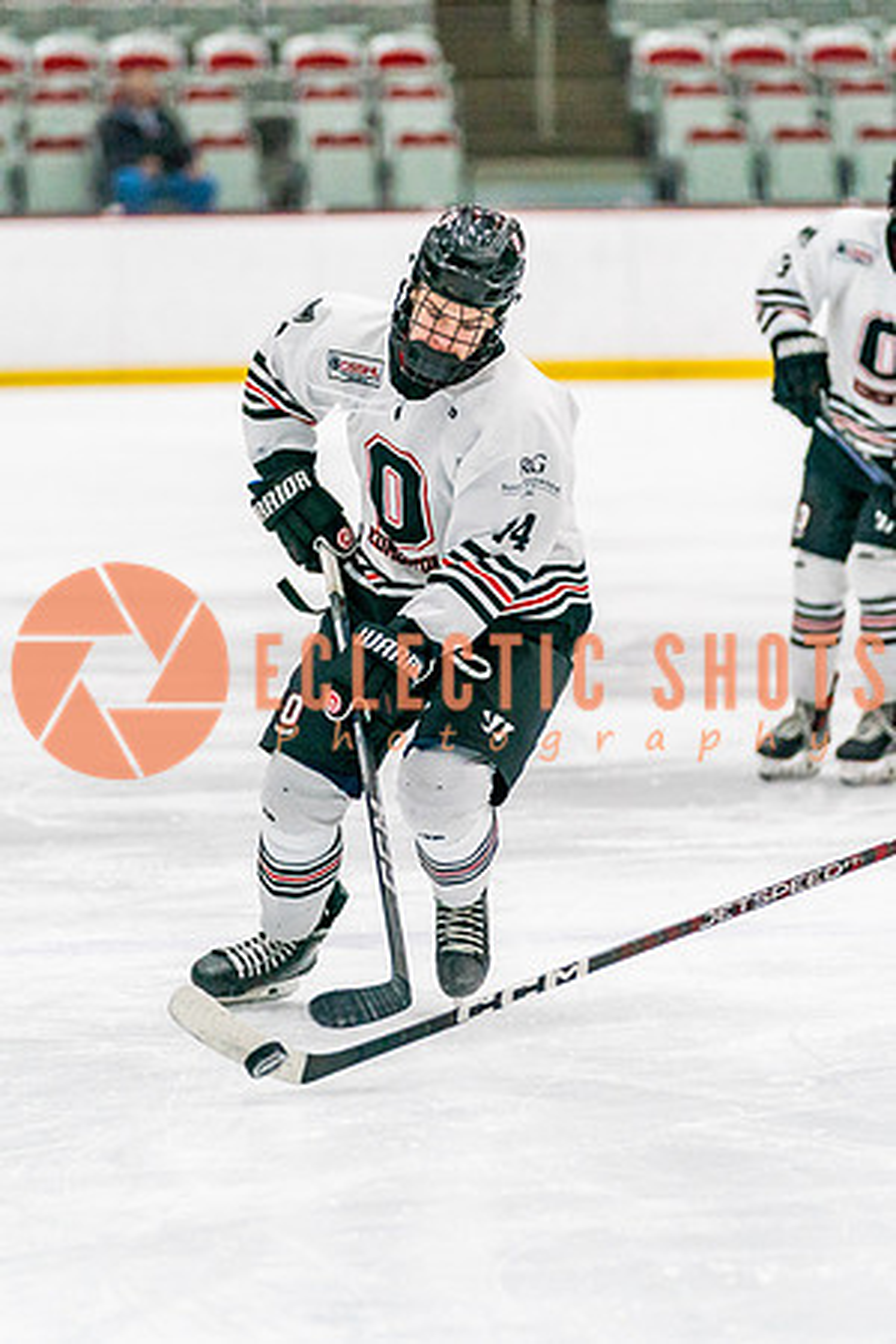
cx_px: 448
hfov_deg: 5.7
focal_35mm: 242
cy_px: 672
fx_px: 9051
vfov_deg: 8.5
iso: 3200
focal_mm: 158
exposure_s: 1/1250
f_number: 2.8
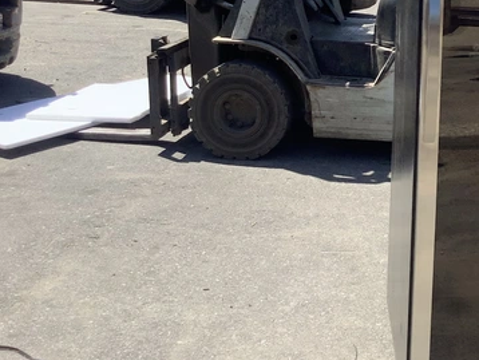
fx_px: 900
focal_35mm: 65
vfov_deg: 22.0
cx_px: 500
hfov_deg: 27.7
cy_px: 27
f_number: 2.4
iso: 25
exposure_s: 1/876
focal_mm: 3.3
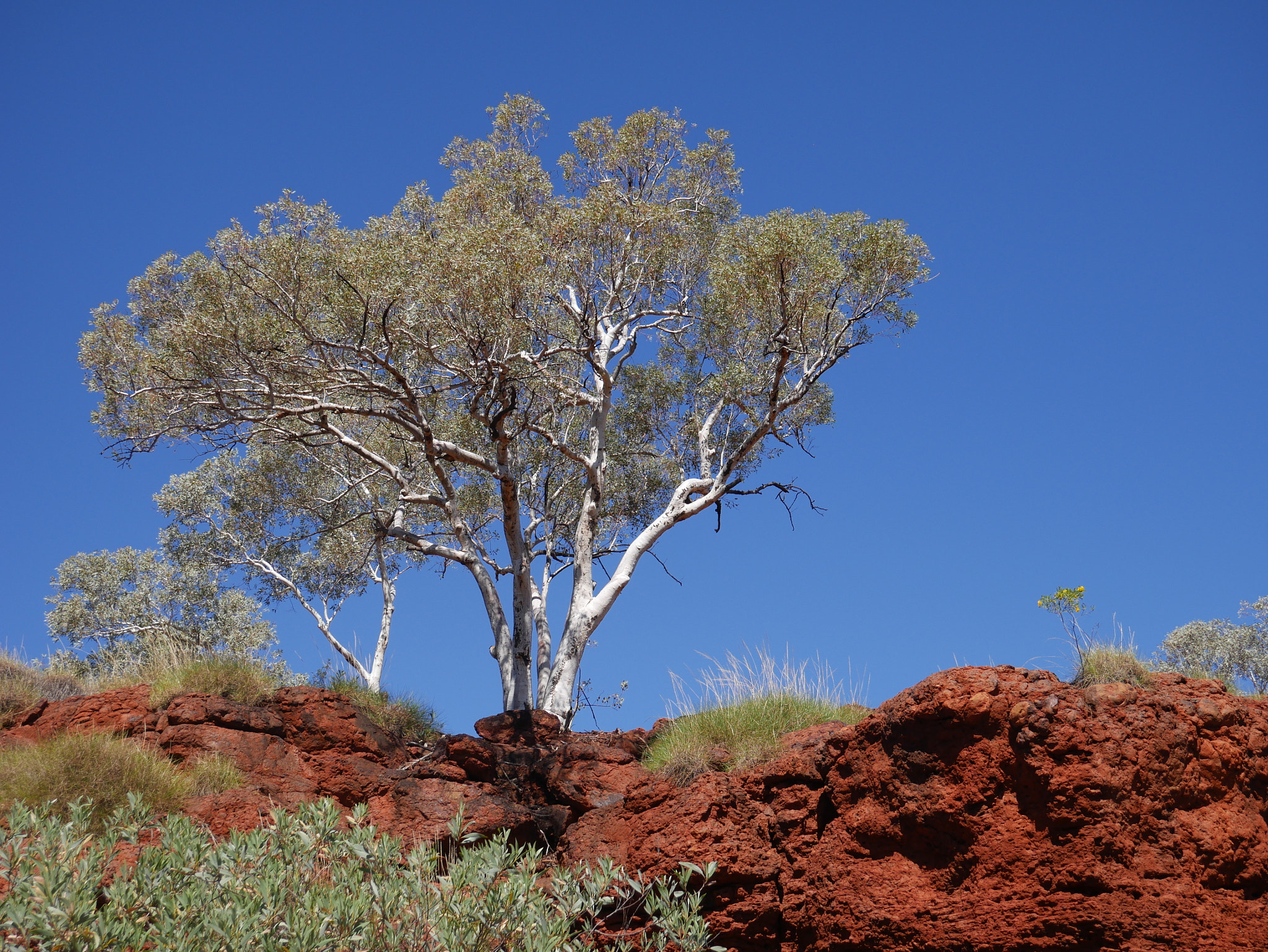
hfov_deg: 38.2
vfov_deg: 29.1
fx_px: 1832
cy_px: 476
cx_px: 634
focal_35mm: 50
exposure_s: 1/1000
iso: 200
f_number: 5.3
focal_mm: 25
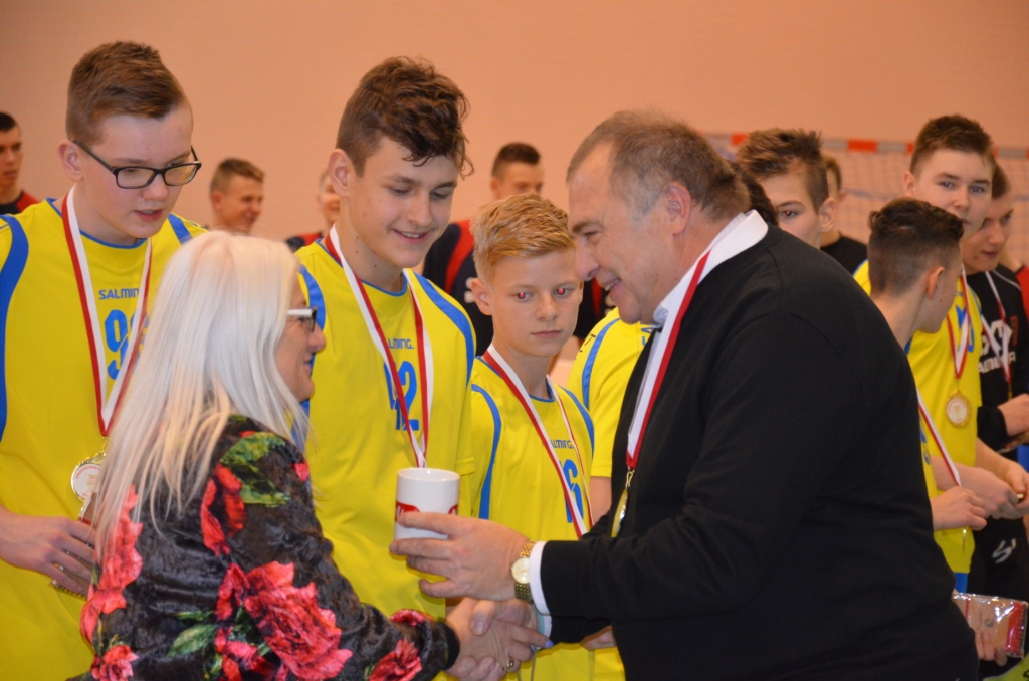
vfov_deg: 8.7
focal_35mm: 158
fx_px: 4492
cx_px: 514
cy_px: 340
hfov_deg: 13.1
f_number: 5.6
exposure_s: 1/60
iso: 2200
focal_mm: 105
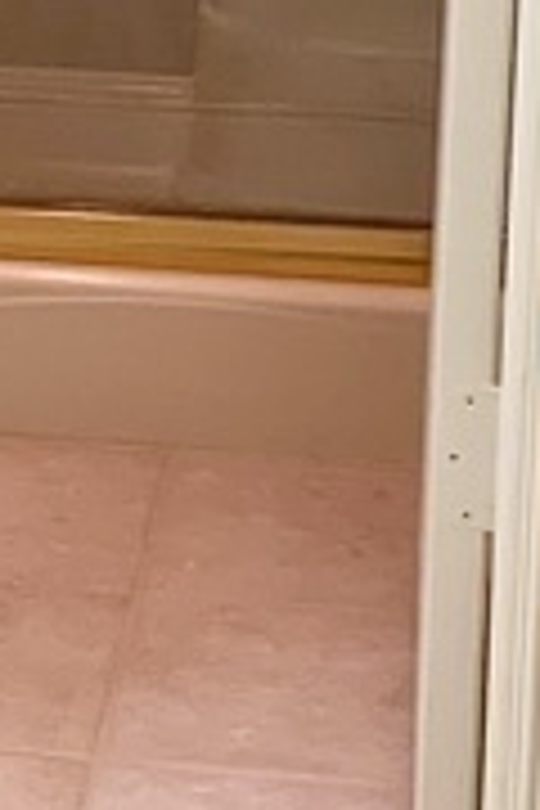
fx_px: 4072
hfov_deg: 7.4
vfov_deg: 11.2
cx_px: -360
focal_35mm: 181
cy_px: -63
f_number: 1.8
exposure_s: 1/60
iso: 40
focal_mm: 3
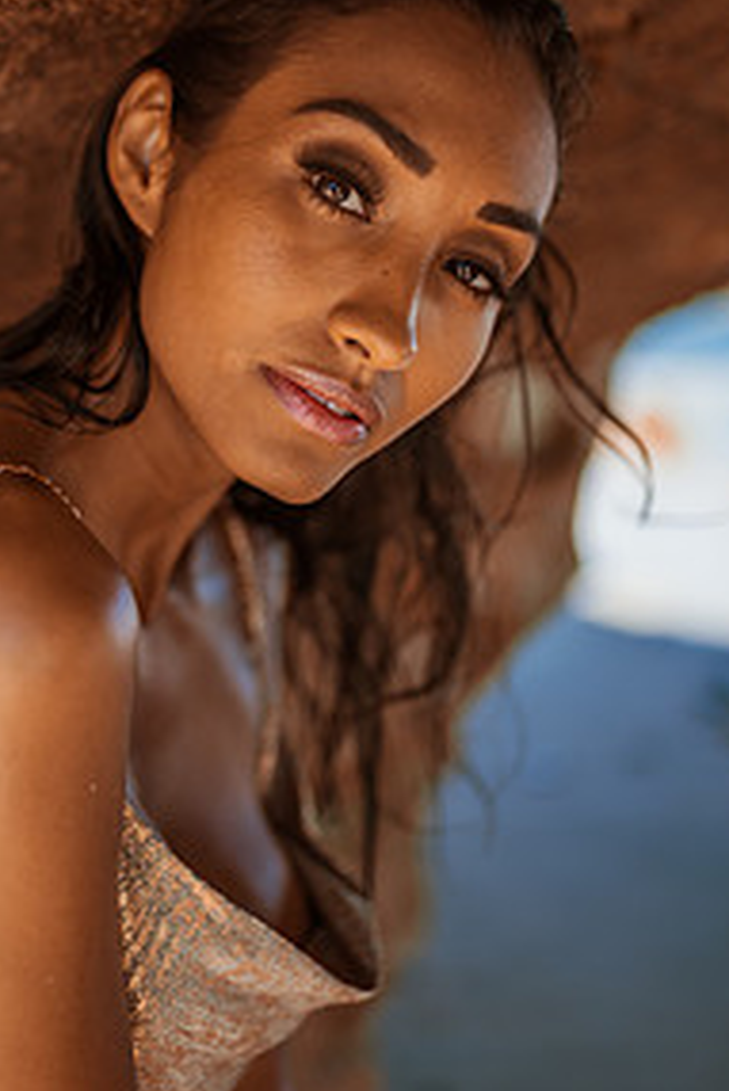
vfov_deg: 36.2
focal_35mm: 55
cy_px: 473
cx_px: 198
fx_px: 1668
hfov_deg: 24.4
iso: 64
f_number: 1.4
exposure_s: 1/1250
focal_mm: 35
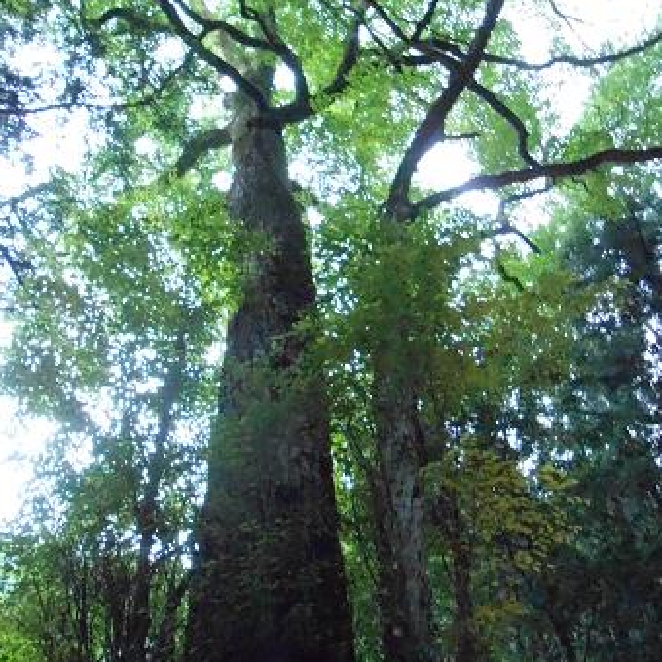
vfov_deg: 46.0
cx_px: 329
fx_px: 779
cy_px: 338
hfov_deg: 46.0
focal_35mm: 36
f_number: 3.8
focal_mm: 5.3
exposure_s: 1/125
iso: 1600
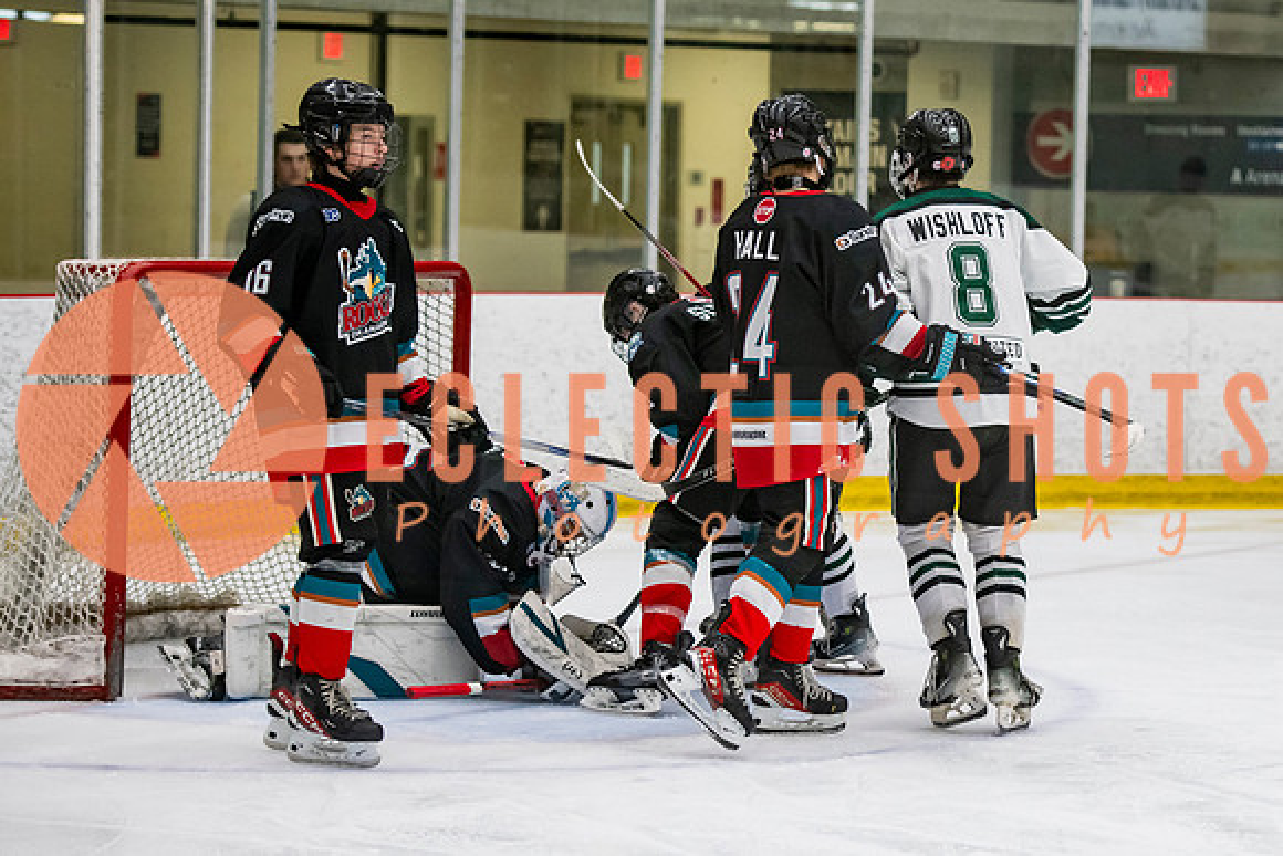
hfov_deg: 13.8
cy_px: 429
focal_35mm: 148
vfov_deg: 9.3
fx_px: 5281
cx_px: 887
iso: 2000
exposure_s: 1/640
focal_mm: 98
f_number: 3.2
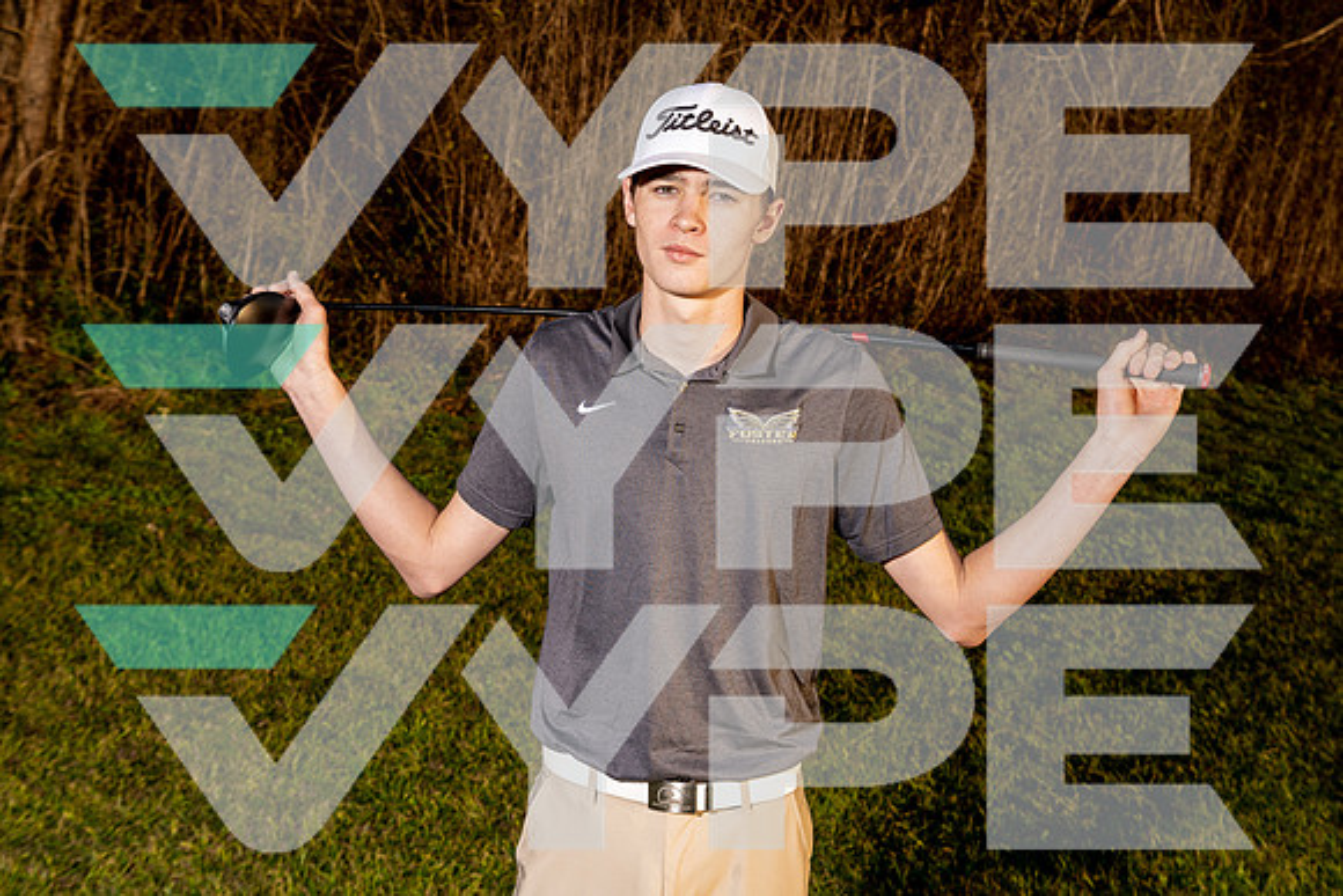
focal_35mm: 60
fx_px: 2239
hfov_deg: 33.4
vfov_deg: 22.6
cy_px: 448
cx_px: 672
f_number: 8
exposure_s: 1/250
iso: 100
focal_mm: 60
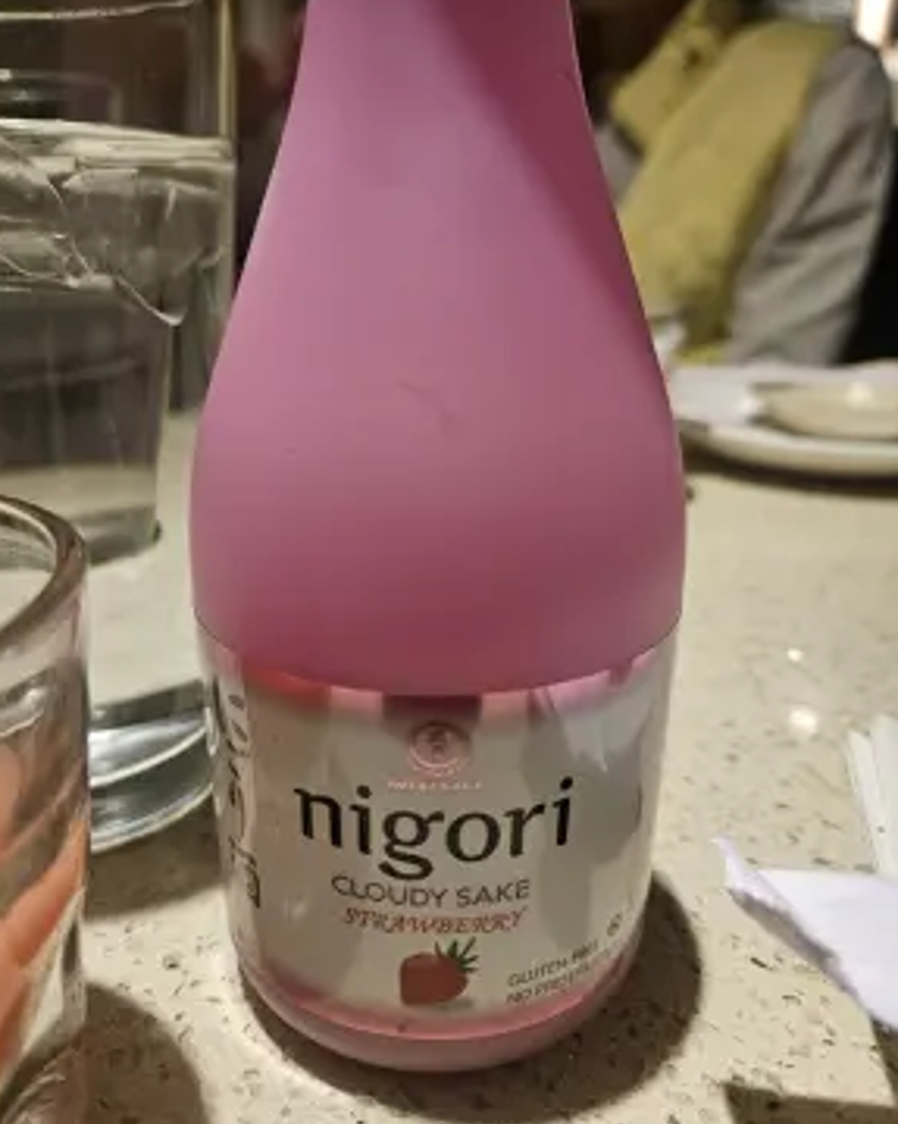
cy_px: 570
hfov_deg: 56.8
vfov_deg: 68.1
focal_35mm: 25
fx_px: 831
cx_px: 438
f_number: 1.8
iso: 640
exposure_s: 1/60
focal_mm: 5.4
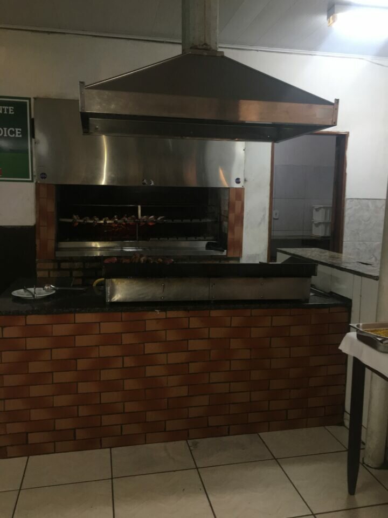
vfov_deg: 61.7
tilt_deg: -6.0
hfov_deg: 48.2
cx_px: 194
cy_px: 259
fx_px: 433
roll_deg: -0.4
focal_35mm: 29
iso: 100
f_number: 2.2
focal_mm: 4.15
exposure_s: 1/30
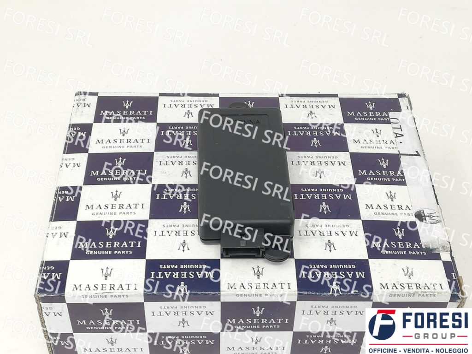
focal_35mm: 55
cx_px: 236
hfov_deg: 34.9
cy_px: 177
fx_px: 750
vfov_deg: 26.6
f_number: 2.2
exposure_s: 1/50
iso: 50
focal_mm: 3.81
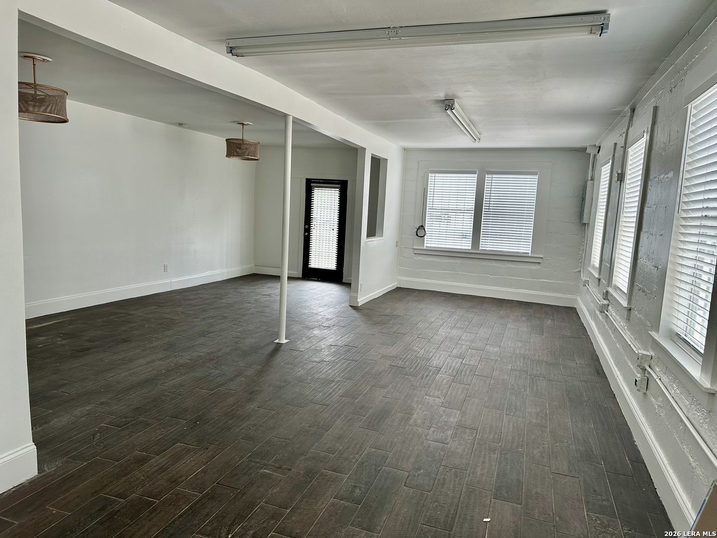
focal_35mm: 24
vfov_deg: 56.8
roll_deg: -2.7
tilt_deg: -7.1
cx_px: 358
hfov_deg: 71.6
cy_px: 269
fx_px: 497
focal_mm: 6.86
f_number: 1.78
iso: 80
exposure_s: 1/121
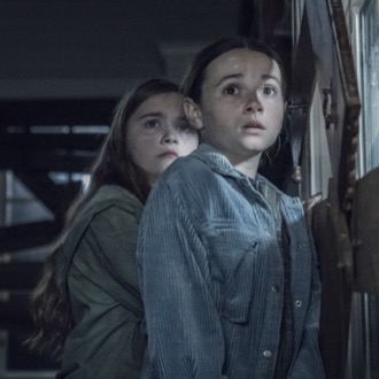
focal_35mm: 81
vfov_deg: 21.4
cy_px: 189
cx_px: 214
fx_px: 1003
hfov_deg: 21.4
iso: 20000
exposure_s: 1/320
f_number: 3.5
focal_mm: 63
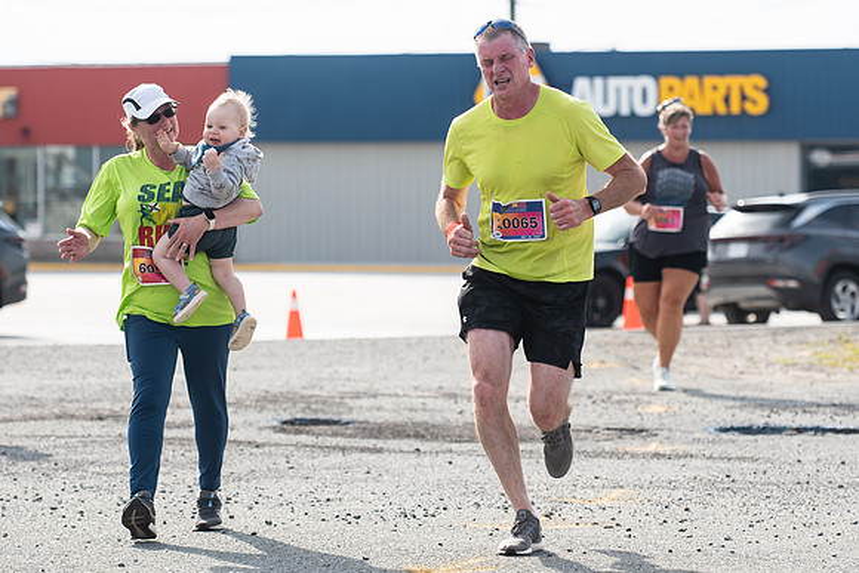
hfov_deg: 10.8
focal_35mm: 190
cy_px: 182
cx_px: 505
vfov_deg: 7.2
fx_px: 4523
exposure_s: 1/2000
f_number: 4.5
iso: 250
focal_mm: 122
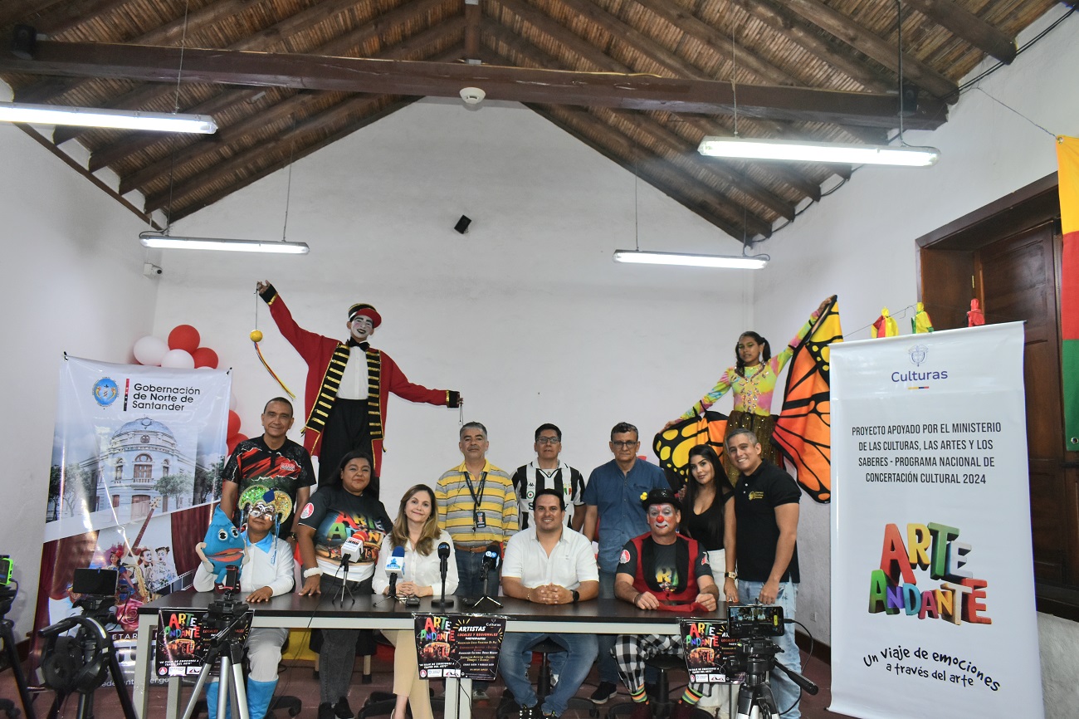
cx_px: 540
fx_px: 809
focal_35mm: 27
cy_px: 360
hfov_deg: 67.4
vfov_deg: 47.9
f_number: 4.5
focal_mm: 18
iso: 800
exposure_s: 1/80
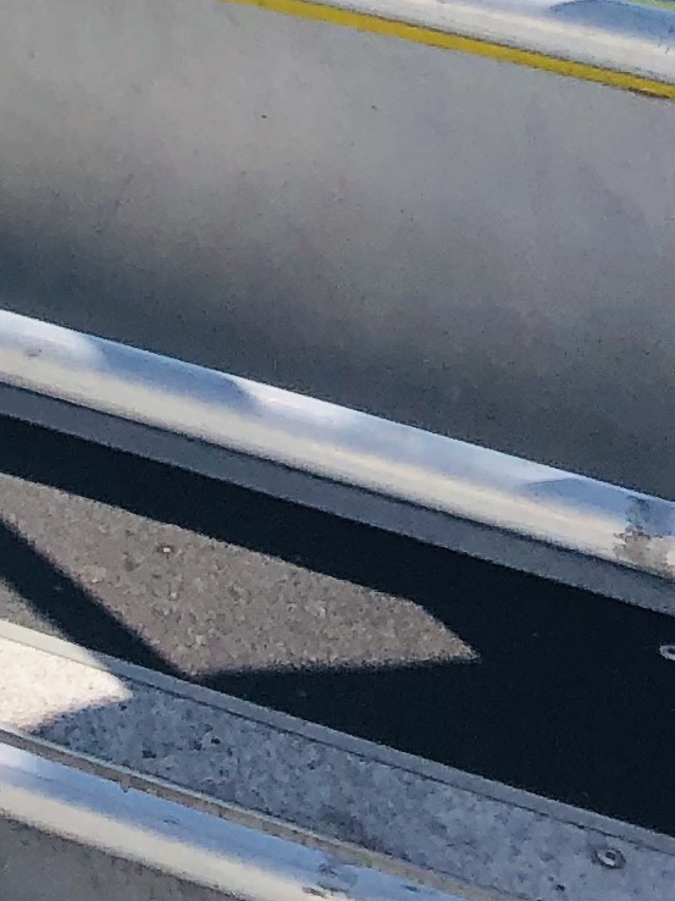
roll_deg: -0.6
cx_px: -906
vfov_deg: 10.6
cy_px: -1413
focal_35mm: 153
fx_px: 3980
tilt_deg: -7.2
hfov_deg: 8.8
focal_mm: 4
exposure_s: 1/1621
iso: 20
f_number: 1.8
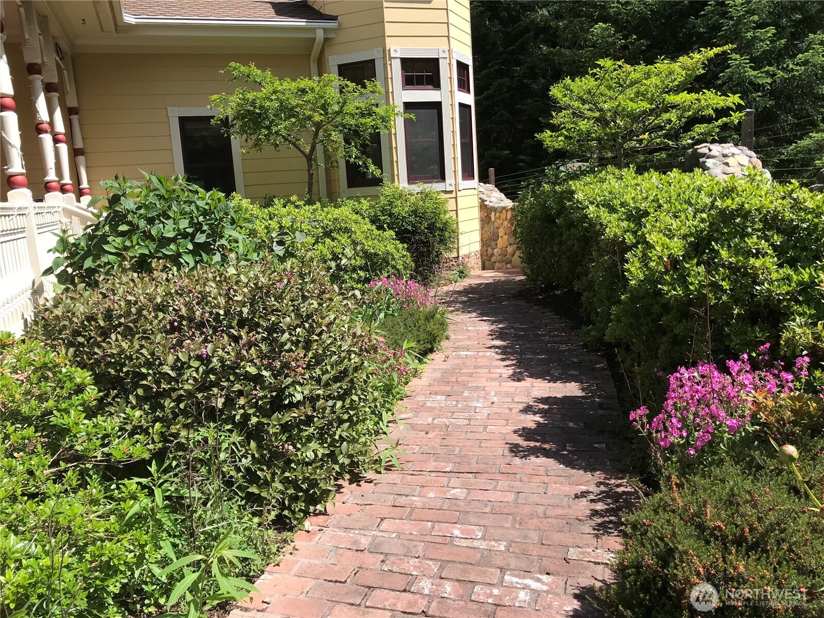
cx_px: 412
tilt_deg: -7.6
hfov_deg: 63.4
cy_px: 309
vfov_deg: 49.7
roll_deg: +3.5
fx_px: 667
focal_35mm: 28
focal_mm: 3.99
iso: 20
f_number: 1.8
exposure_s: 1/1198
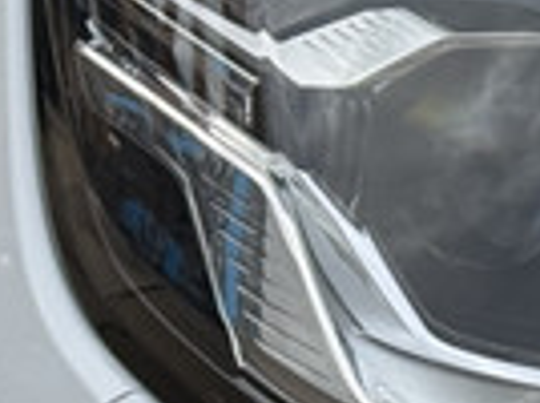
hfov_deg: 6.0
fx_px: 5030
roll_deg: -1.9
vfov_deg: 4.6
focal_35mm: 323
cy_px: 248
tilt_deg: -6.9
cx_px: 919
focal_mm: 6.76
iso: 64
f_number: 1.78
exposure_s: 1/1330
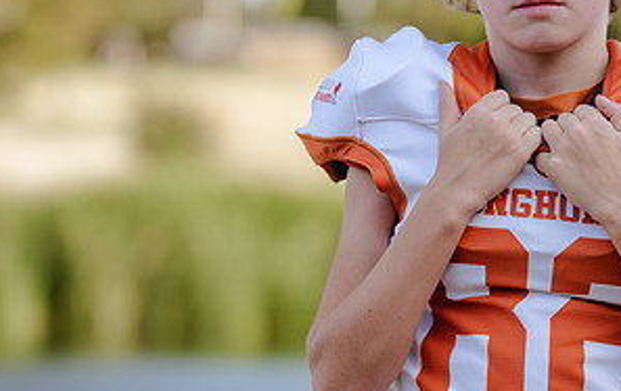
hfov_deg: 8.0
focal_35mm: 262
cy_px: 157
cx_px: 554
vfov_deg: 5.0
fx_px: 4443
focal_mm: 122
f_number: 3.5
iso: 100
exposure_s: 1/320
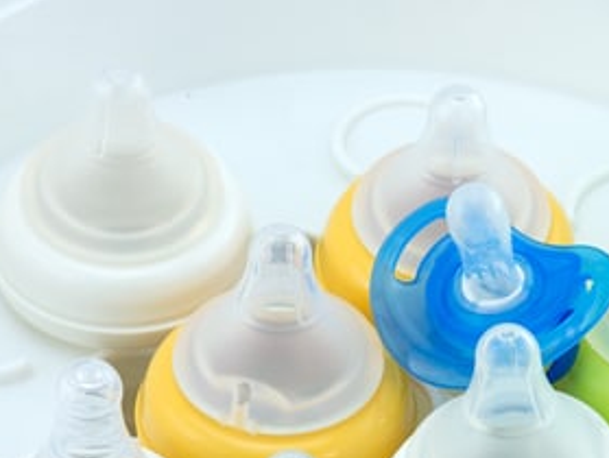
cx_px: 490
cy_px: 357
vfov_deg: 9.2
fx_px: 2836
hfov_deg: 12.2
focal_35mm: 161
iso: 200
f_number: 8
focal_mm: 45
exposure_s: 1/50
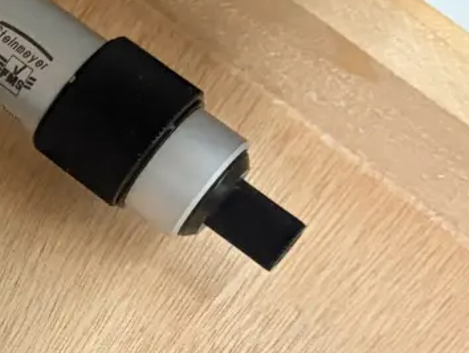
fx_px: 1912
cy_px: 142
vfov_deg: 10.5
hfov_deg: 12.8
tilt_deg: -63.0
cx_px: -360
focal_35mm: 141
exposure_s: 1/33
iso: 400
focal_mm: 5.96
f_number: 1.6
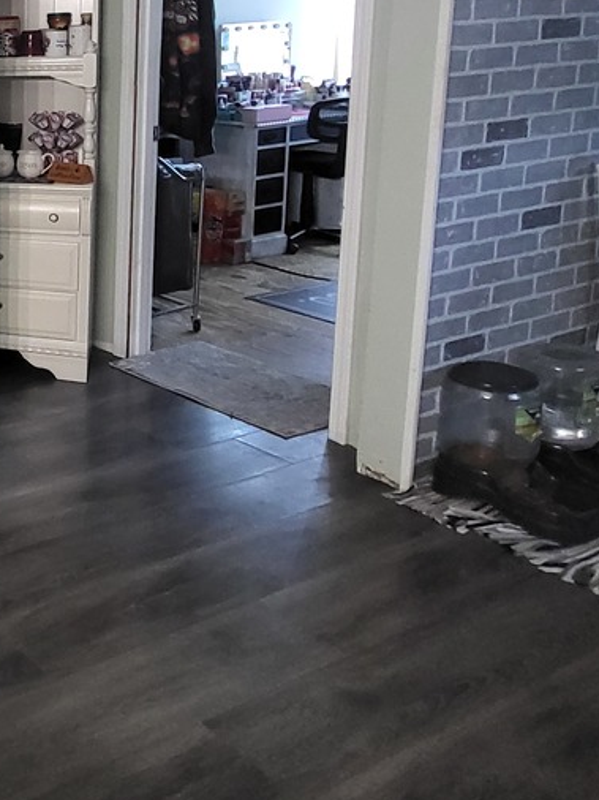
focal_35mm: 37
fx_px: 854
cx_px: -251
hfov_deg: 28.5
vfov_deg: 47.4
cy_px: 158
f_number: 2.2
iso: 500
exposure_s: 1/30
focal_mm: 1.74
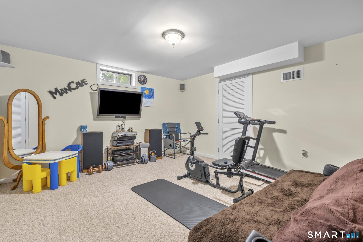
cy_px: 121
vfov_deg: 73.7
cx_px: 182
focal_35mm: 16
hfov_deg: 96.7
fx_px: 161
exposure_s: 6
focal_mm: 16
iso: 200
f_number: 9
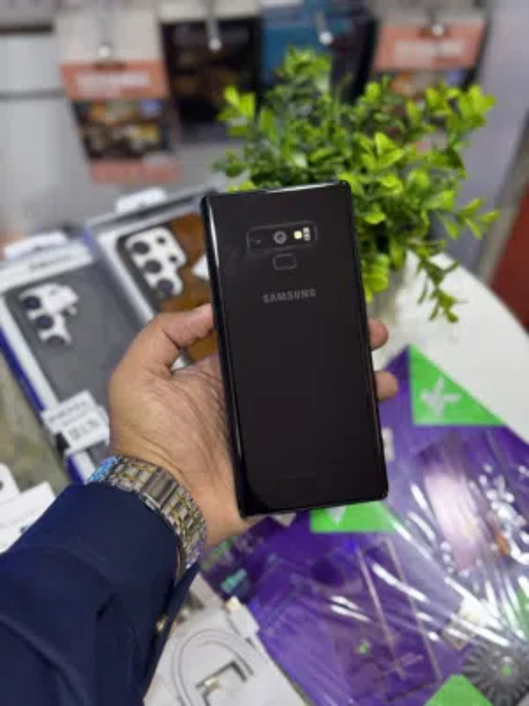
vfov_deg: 39.7
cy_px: 353
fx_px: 978
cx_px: 264
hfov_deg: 30.3
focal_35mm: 48
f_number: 1.78
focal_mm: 6.76
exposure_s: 1/60
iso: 160
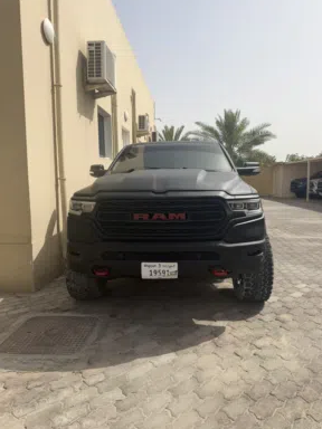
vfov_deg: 69.4
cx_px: 163
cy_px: 211
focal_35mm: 25
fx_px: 310
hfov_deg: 54.9
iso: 80
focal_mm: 6.76
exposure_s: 1/4167
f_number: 1.78
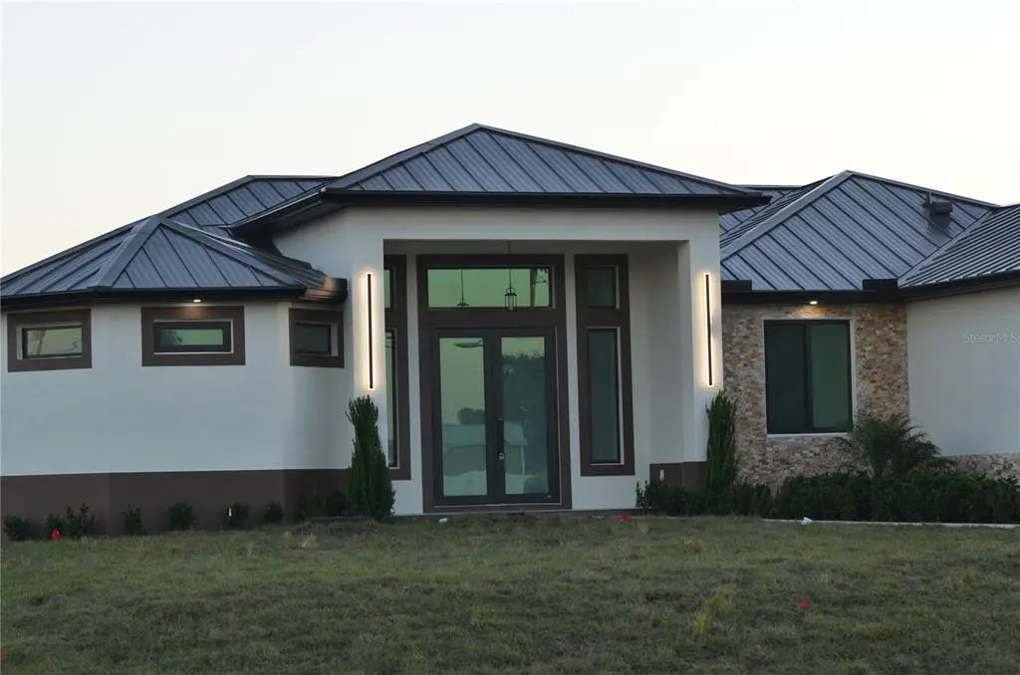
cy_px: 338
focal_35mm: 105
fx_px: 2969
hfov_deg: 19.5
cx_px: 510
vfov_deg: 13.0
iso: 400
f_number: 4
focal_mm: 70
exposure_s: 1/250
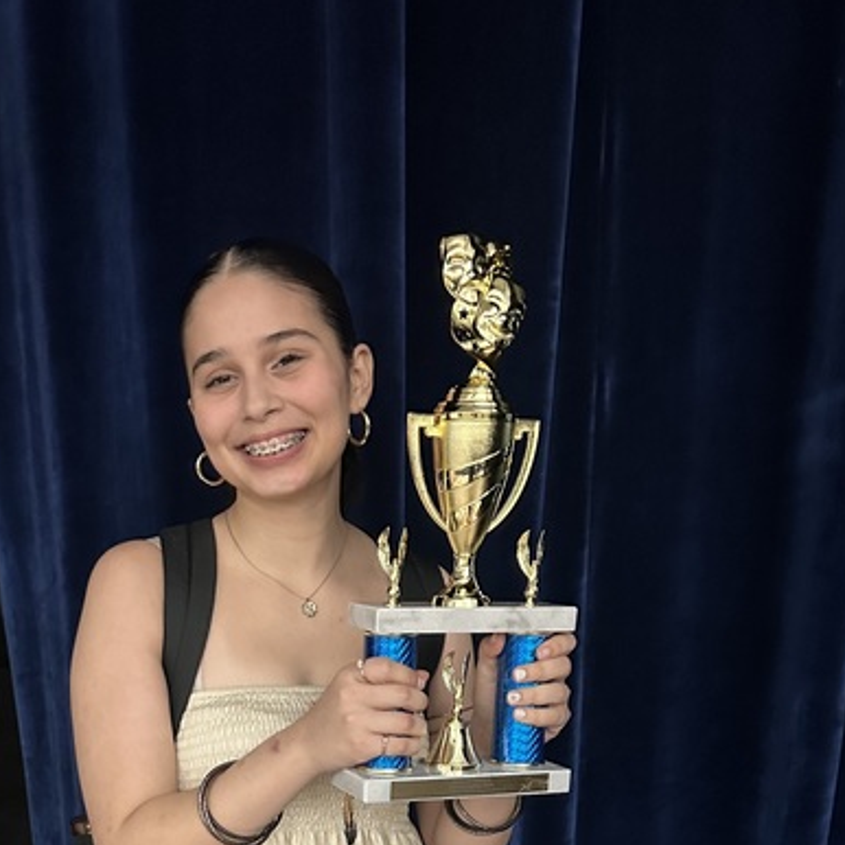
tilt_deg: -19.5
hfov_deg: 38.1
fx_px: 1215
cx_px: 306
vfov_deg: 34.7
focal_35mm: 44
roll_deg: +1.1
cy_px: 849
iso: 800
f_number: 1.78
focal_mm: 6.86
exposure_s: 1/60
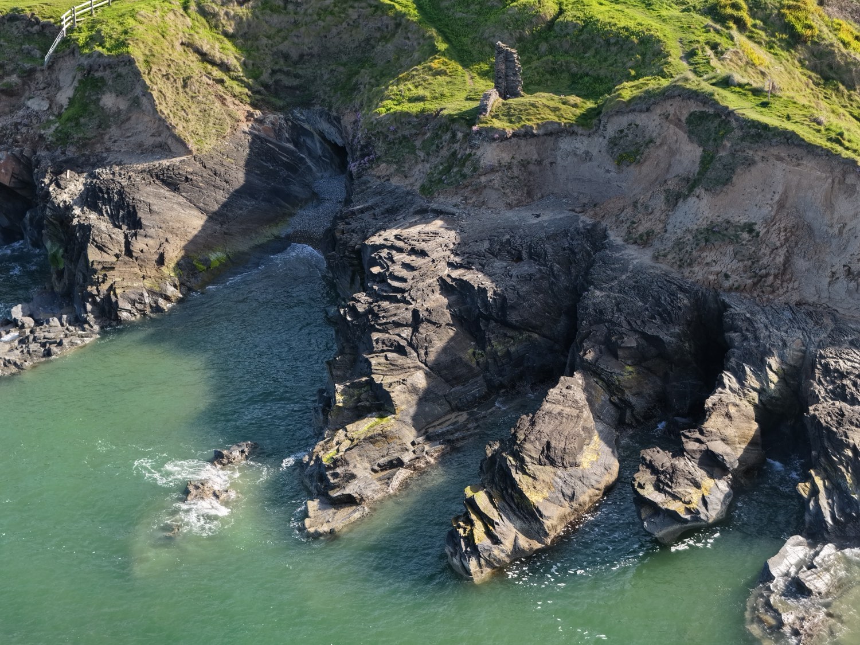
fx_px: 1739
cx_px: 430
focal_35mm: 70
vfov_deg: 21.0
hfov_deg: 27.8
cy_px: 322
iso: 100
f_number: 2.8
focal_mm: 19.35
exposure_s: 1/40
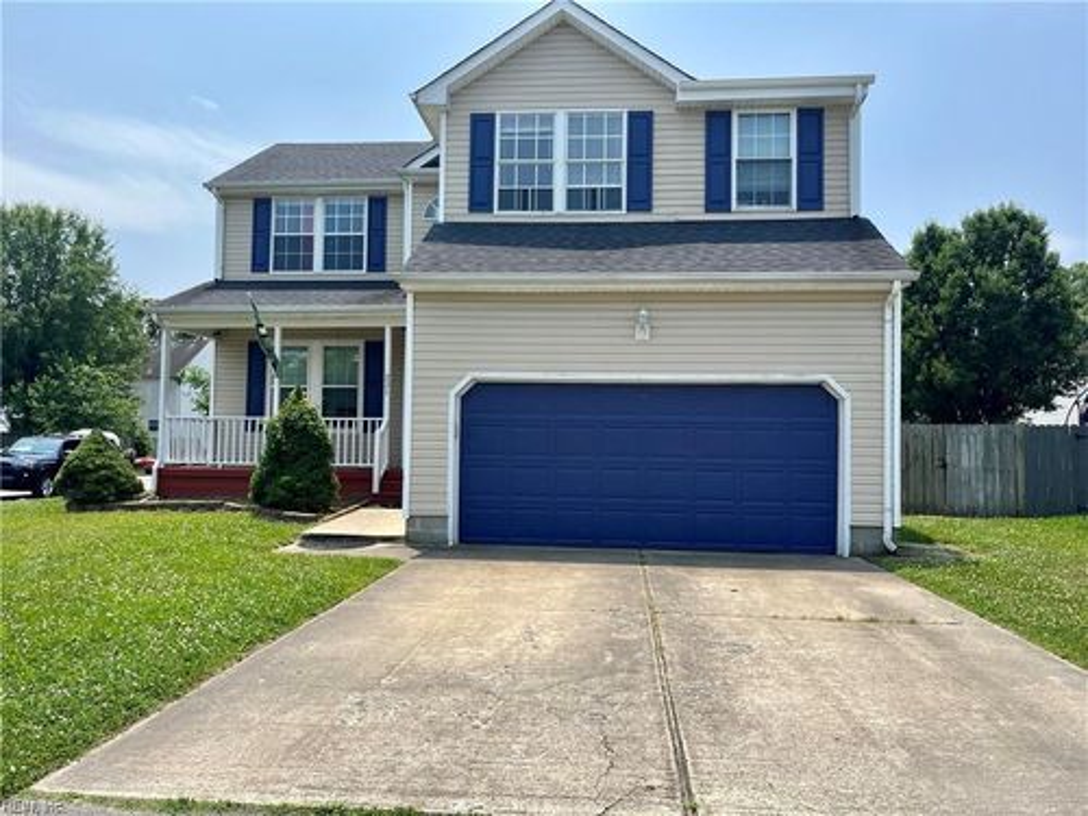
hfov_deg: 67.3
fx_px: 817
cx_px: 544
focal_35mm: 26
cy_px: 408
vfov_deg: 53.1
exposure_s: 1/3521
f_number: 1.6
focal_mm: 5.1
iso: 50
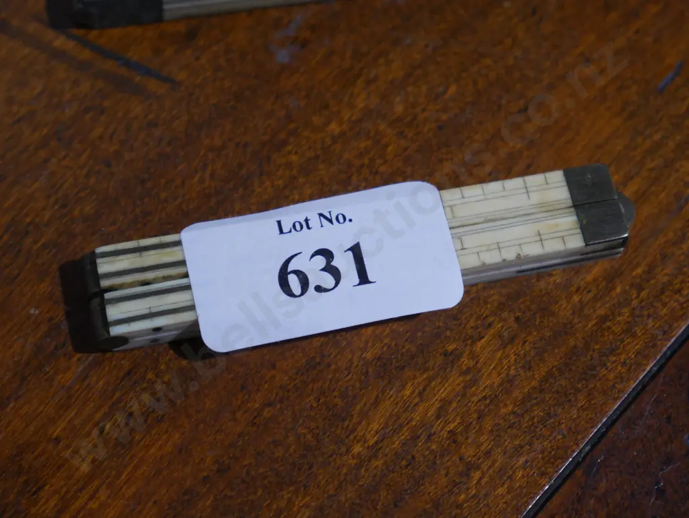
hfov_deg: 23.3
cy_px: 259
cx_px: 344
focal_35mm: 84
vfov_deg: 17.6
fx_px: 1673
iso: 800
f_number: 5.6
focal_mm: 42
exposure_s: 1/100
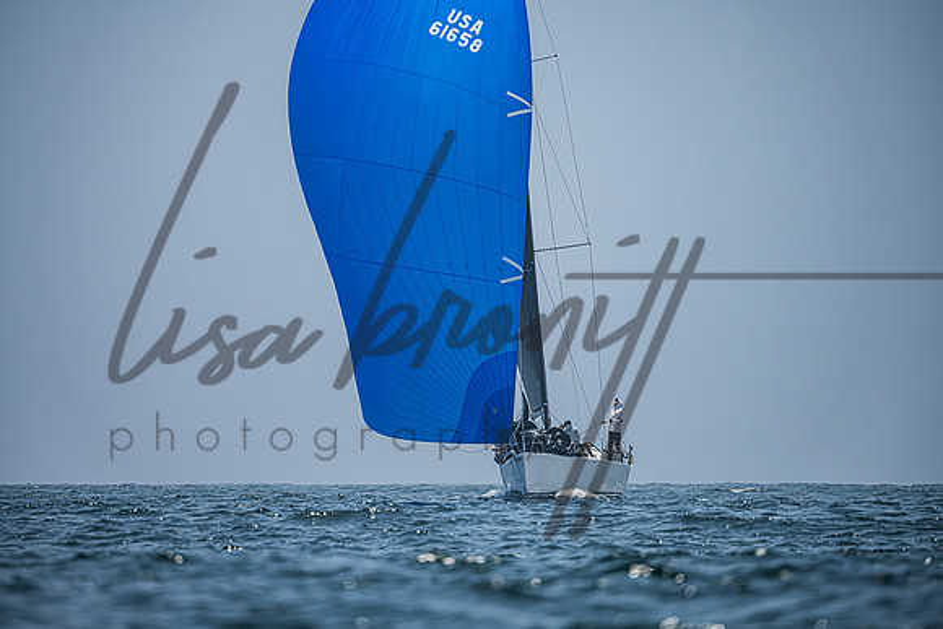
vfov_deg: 3.3
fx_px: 10890
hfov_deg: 5.0
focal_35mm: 416
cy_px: 314
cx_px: 472
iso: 400
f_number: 6.3
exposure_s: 1/5000
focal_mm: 400
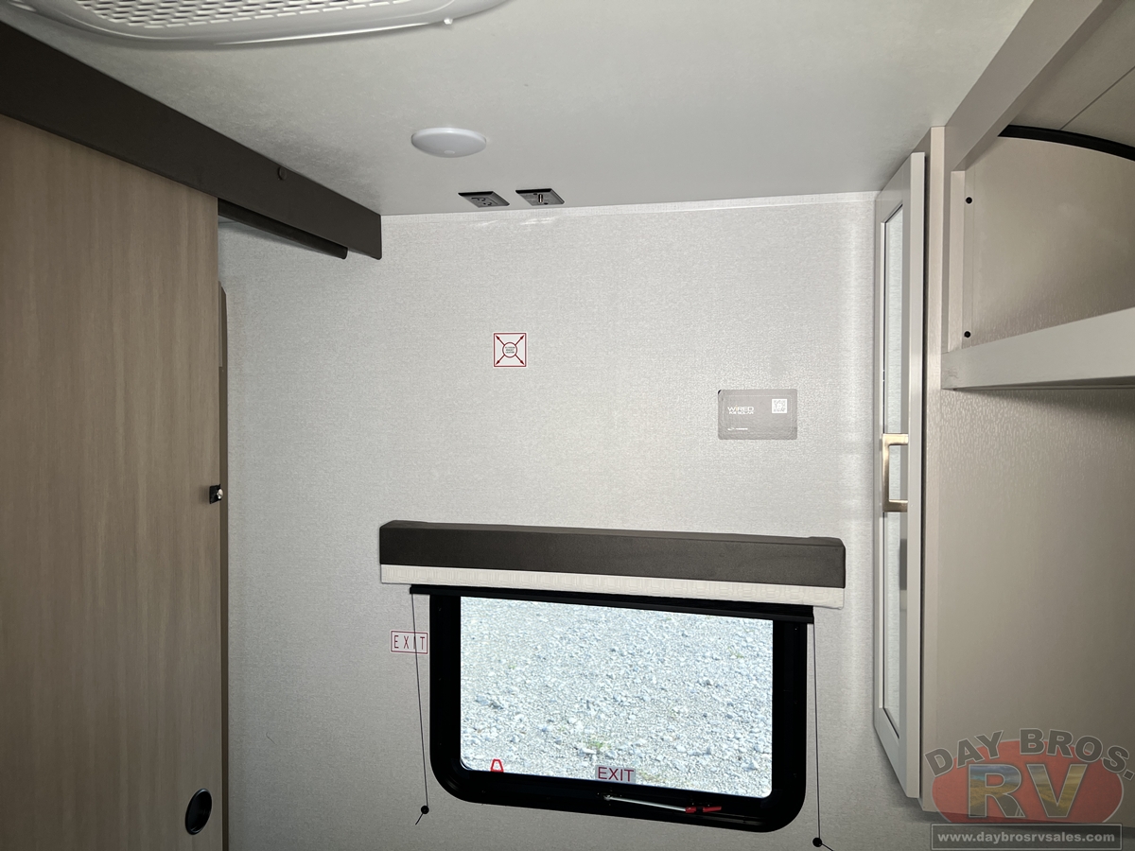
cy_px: 426
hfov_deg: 67.3
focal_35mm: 26
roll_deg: +2.0
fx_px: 852
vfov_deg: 53.1
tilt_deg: +0.0
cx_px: 568
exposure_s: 1/121
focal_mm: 5.7
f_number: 1.5
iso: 50
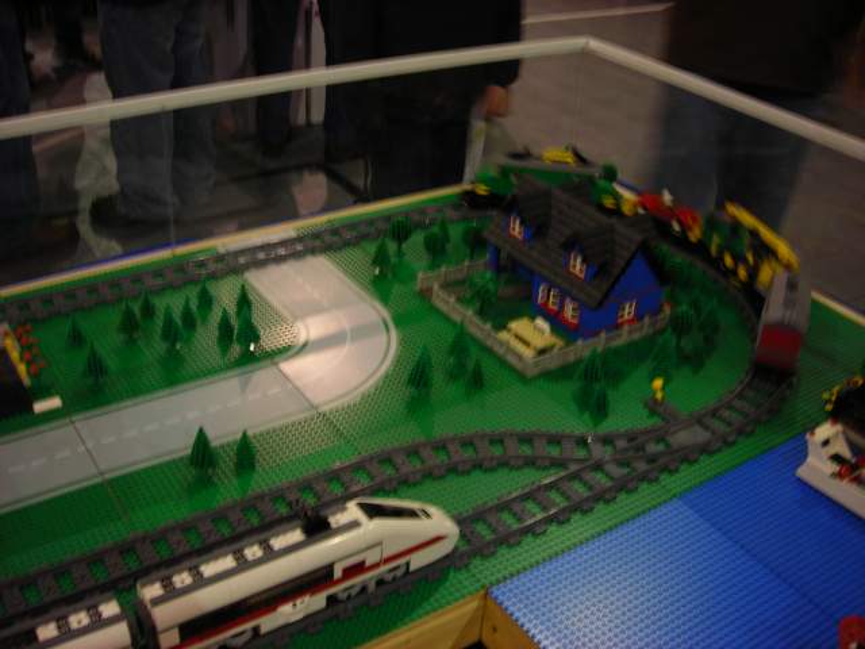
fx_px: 950
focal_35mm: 38
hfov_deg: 49.0
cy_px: 324
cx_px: 432
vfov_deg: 37.7
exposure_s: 1/9.8
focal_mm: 6.3
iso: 50
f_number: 3.2
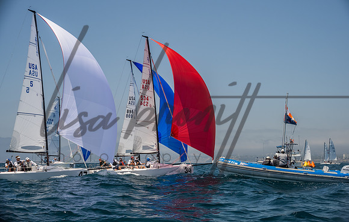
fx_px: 534
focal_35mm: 56
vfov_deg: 23.4
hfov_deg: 36.2
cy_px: 104
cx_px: 178
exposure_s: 1/640
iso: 640
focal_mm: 54
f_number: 9
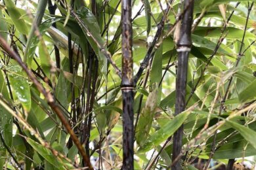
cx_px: 126
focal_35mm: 37
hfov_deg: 51.9
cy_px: 131
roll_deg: +3.2
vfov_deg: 35.0
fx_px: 263
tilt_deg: -9.6
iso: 125
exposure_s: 1/104
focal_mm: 4.2
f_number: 1.6
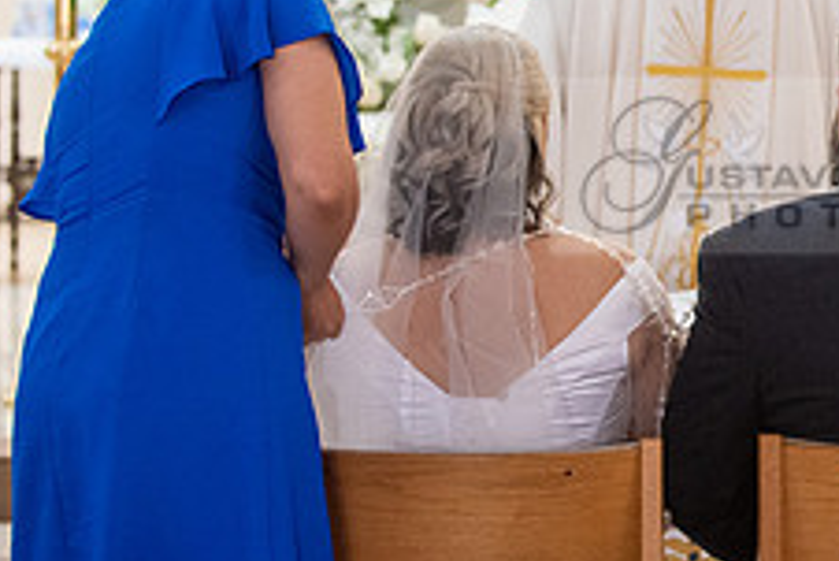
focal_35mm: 185
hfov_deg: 11.0
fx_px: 4314
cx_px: 891
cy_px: 166
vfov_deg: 7.4
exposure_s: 1/160
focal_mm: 70
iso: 2000
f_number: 2.8
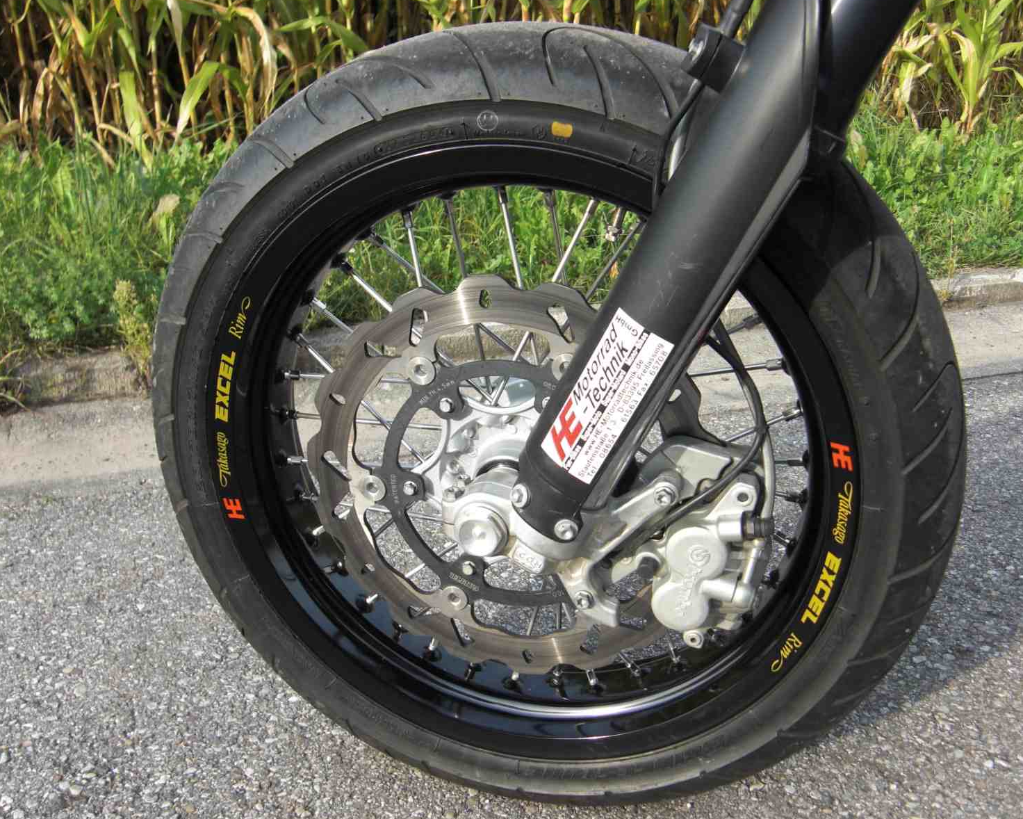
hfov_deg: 51.5
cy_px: 407
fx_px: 1060
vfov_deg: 42.2
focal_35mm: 35
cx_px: 531
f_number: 2.7
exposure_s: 1/320
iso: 50
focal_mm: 5.8
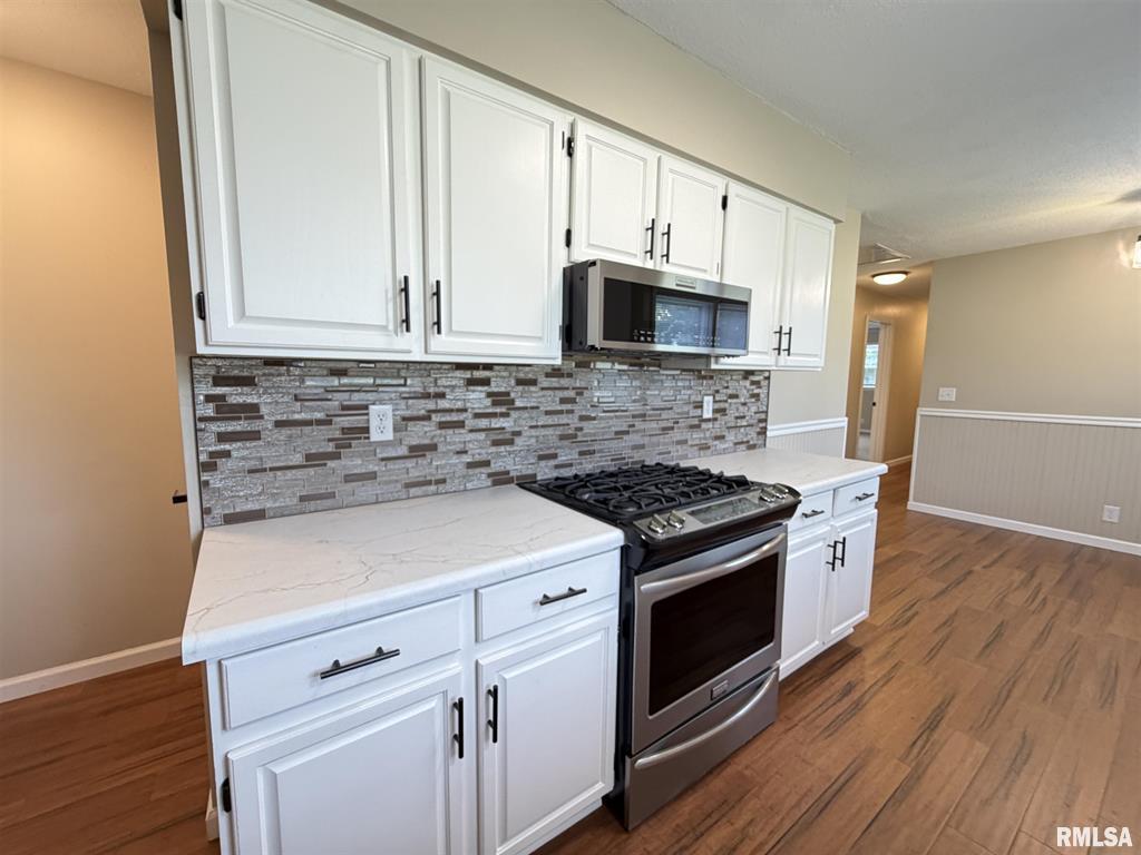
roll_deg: -0.2
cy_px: 428
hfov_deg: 102.1
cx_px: 570
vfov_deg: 85.7
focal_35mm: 14
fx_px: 461
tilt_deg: -6.7
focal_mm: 2.22
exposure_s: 1/60
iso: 320
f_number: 2.2
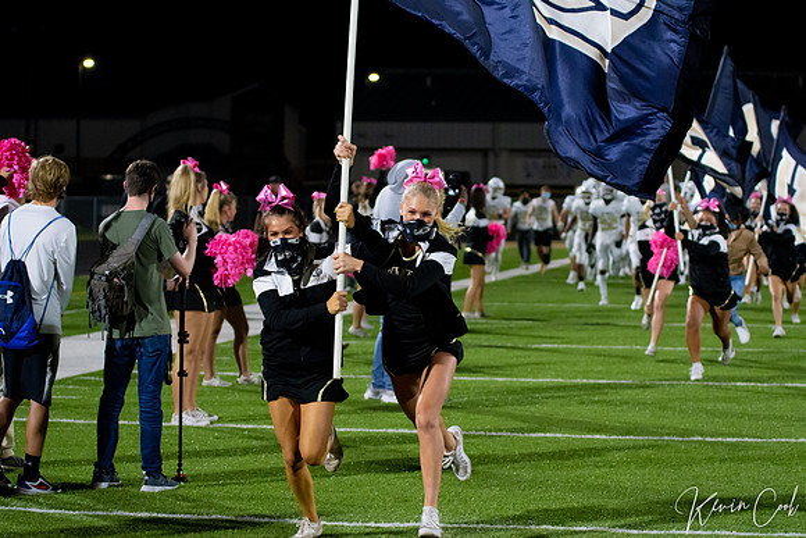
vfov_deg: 13.0
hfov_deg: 19.5
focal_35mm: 105
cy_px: 269
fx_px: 2351
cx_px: 403
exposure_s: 1/800
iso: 3200
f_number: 2.8
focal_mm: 70
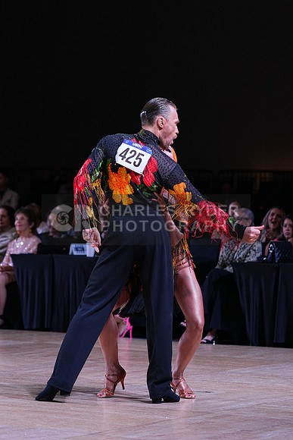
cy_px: 220
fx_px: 1549
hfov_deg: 10.8
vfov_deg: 16.1
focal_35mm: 127
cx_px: 146
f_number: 4
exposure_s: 1/500
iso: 1600
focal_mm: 127
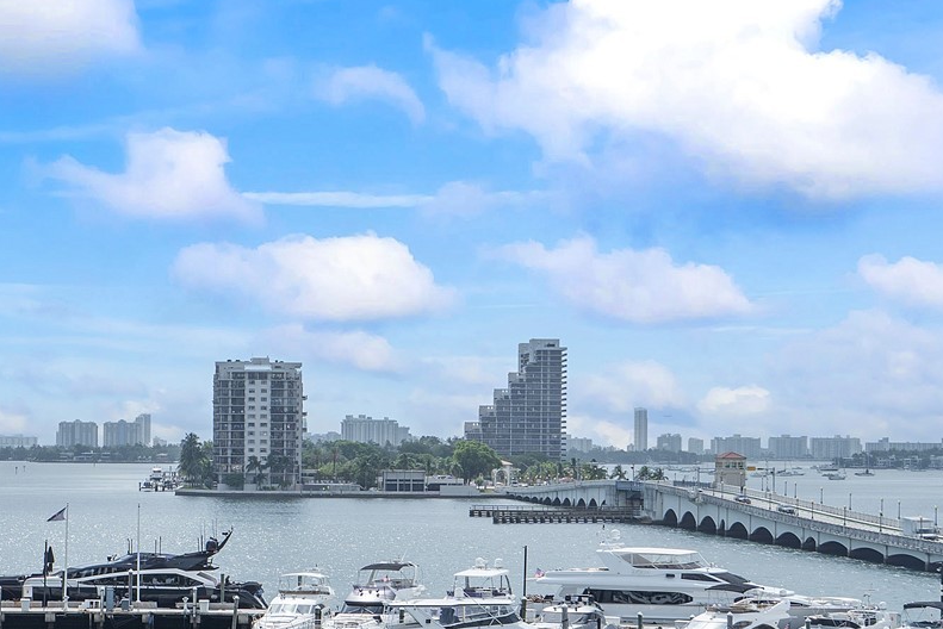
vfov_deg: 18.2
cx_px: 281
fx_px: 1965
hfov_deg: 26.8
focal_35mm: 75
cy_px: 416
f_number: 11
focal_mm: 35
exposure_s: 1/400
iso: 100
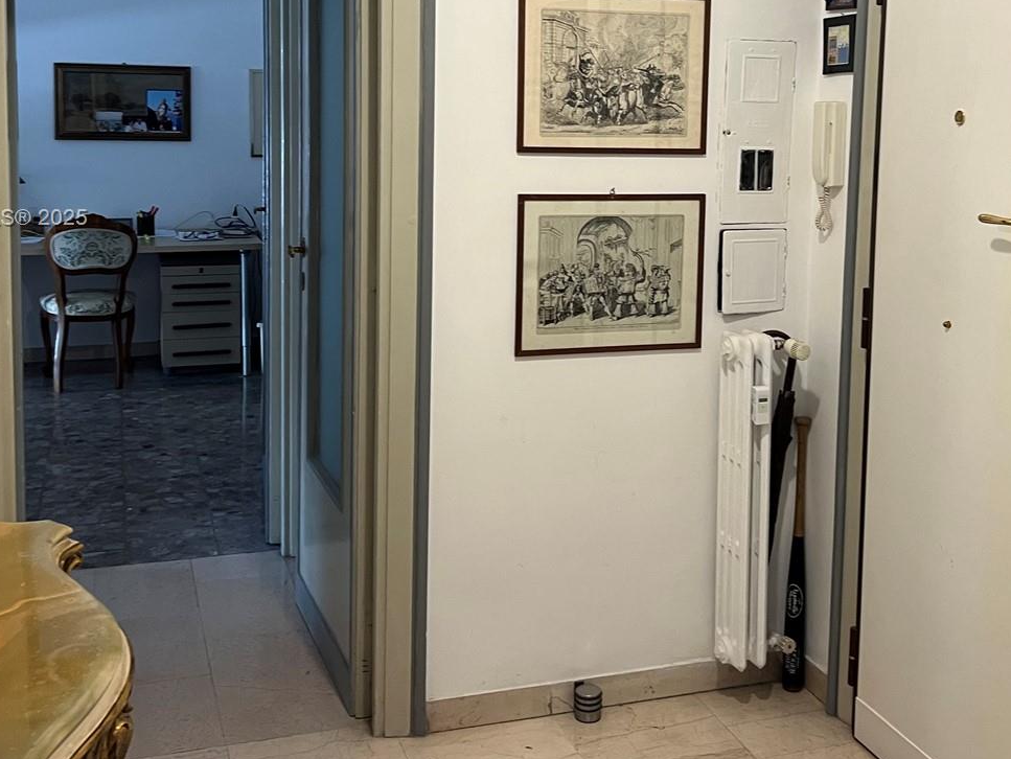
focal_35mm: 43
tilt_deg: -6.5
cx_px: 590
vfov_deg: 33.2
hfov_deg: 43.7
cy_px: 220
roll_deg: -1.5
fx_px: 1256
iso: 125
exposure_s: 1/50
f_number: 1.5
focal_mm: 5.7
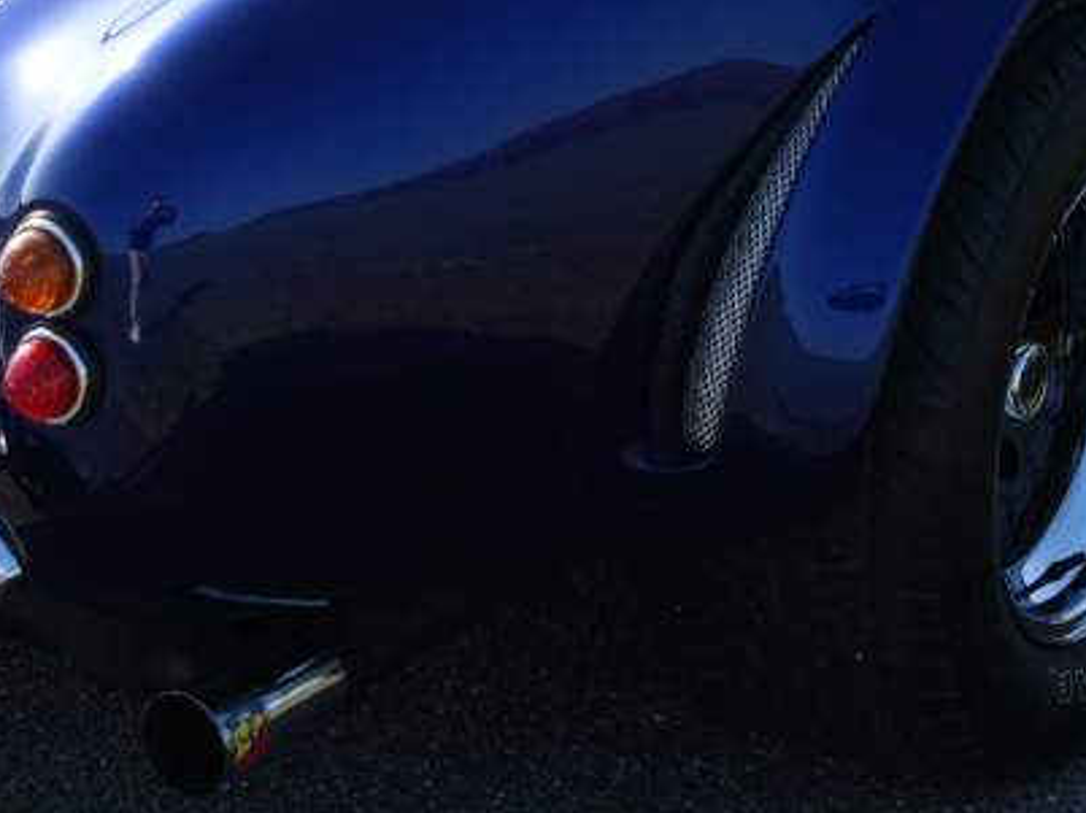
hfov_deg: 19.3
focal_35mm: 102
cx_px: 465
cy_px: -68
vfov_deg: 14.2
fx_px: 3198
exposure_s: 1/500
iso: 125
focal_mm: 13.72
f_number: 4
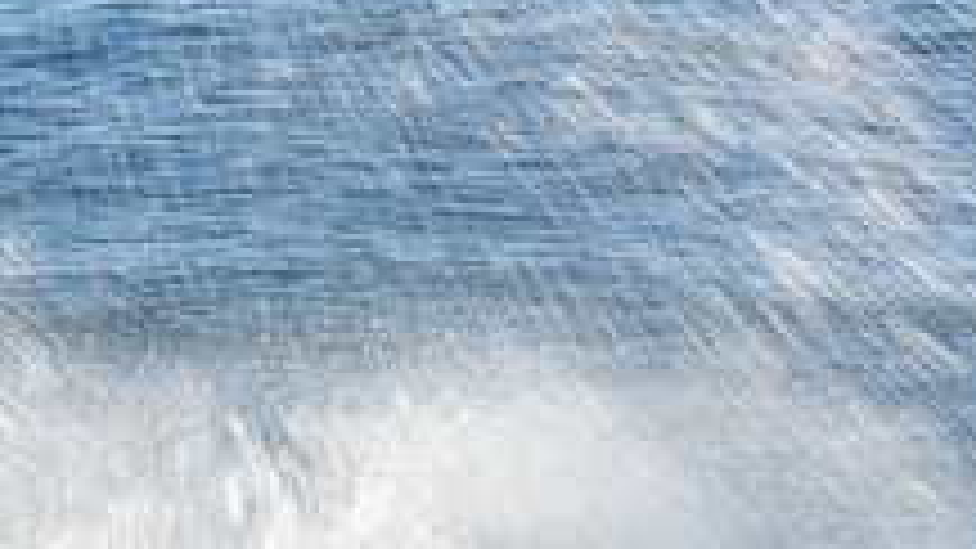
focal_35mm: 2105
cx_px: 333
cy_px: 844
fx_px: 54470
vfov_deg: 0.6
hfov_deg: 1.0
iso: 100
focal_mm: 500
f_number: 22
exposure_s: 1/25
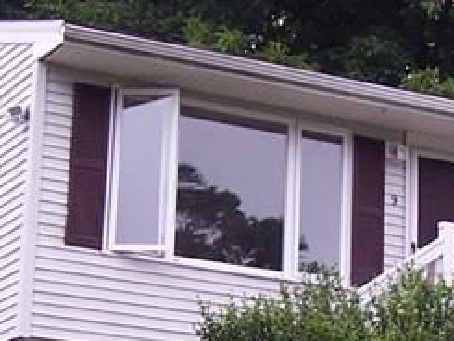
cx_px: 332
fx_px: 1811
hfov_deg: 14.2
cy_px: 219
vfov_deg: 10.7
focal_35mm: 138
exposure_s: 1/250
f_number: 3.4
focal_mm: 5.5
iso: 80
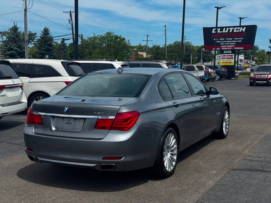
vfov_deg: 30.3
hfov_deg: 39.7
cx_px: 136
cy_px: 102
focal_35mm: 48
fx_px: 376
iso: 80
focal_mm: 6.76
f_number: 1.78
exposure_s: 1/5848
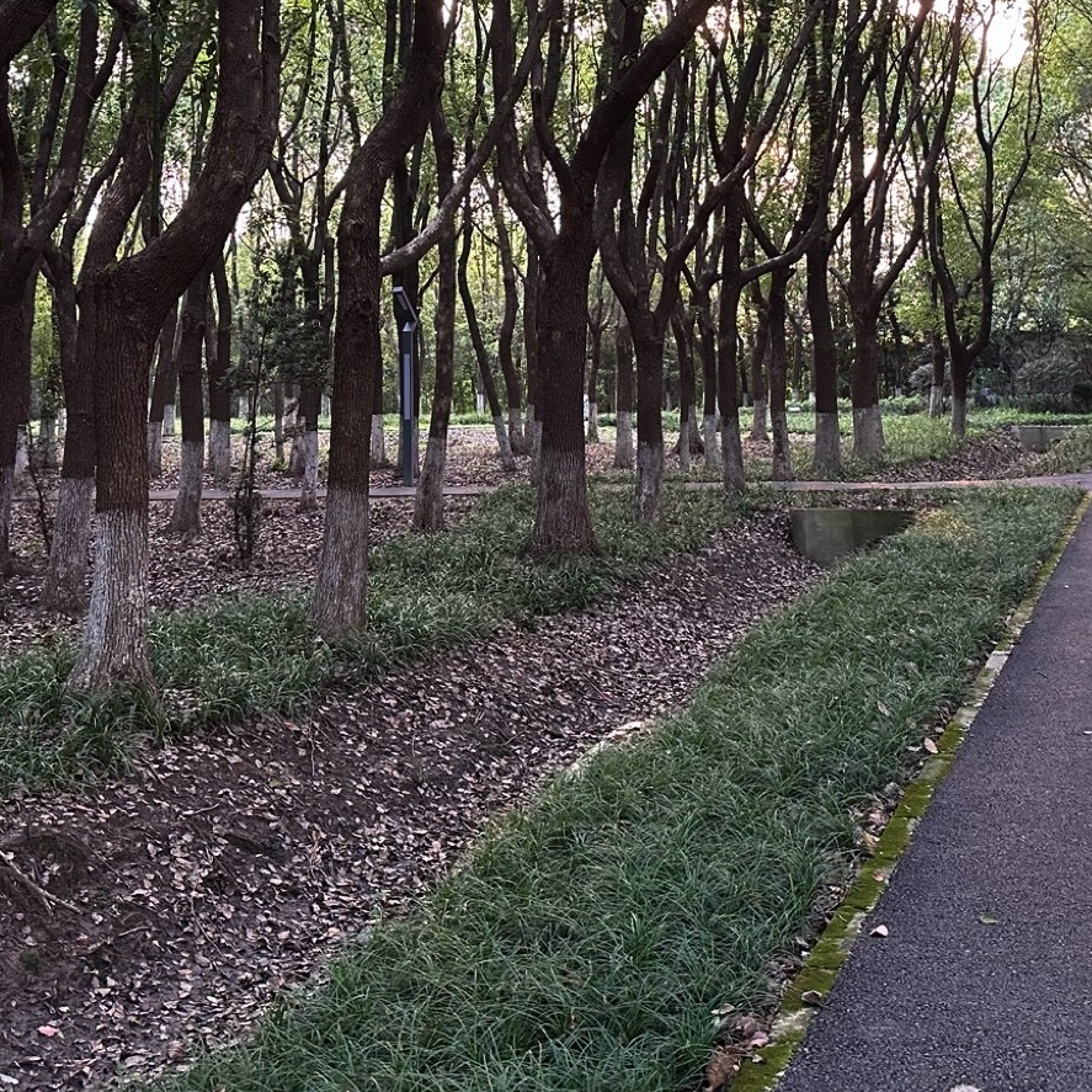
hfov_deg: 34.7
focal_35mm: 49
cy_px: 165
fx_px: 1749
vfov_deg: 33.3
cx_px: 582
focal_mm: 6.86
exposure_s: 1/68
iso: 250
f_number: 1.78
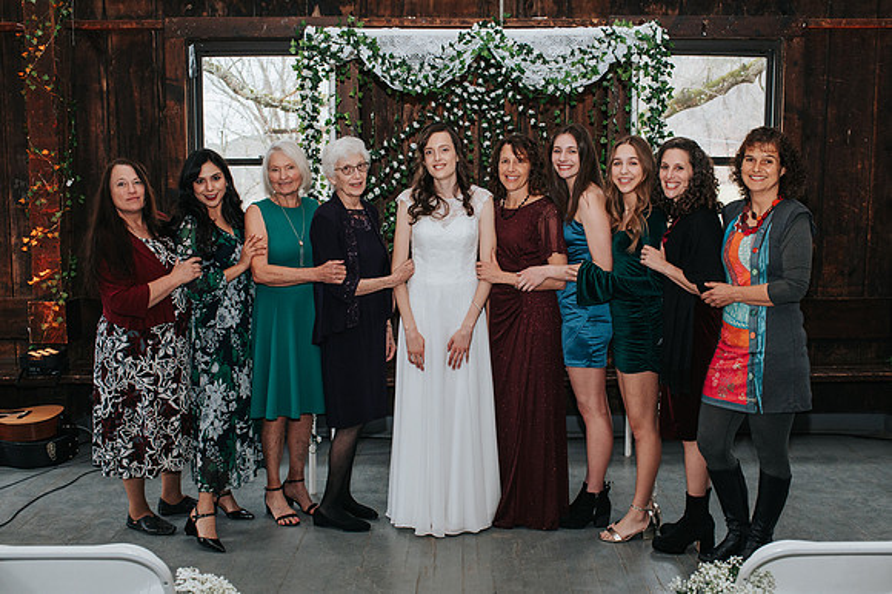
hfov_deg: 49.3
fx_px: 971
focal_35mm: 39
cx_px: 460
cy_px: 298
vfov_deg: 34.0
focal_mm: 35
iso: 1000
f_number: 4.5
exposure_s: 1/200
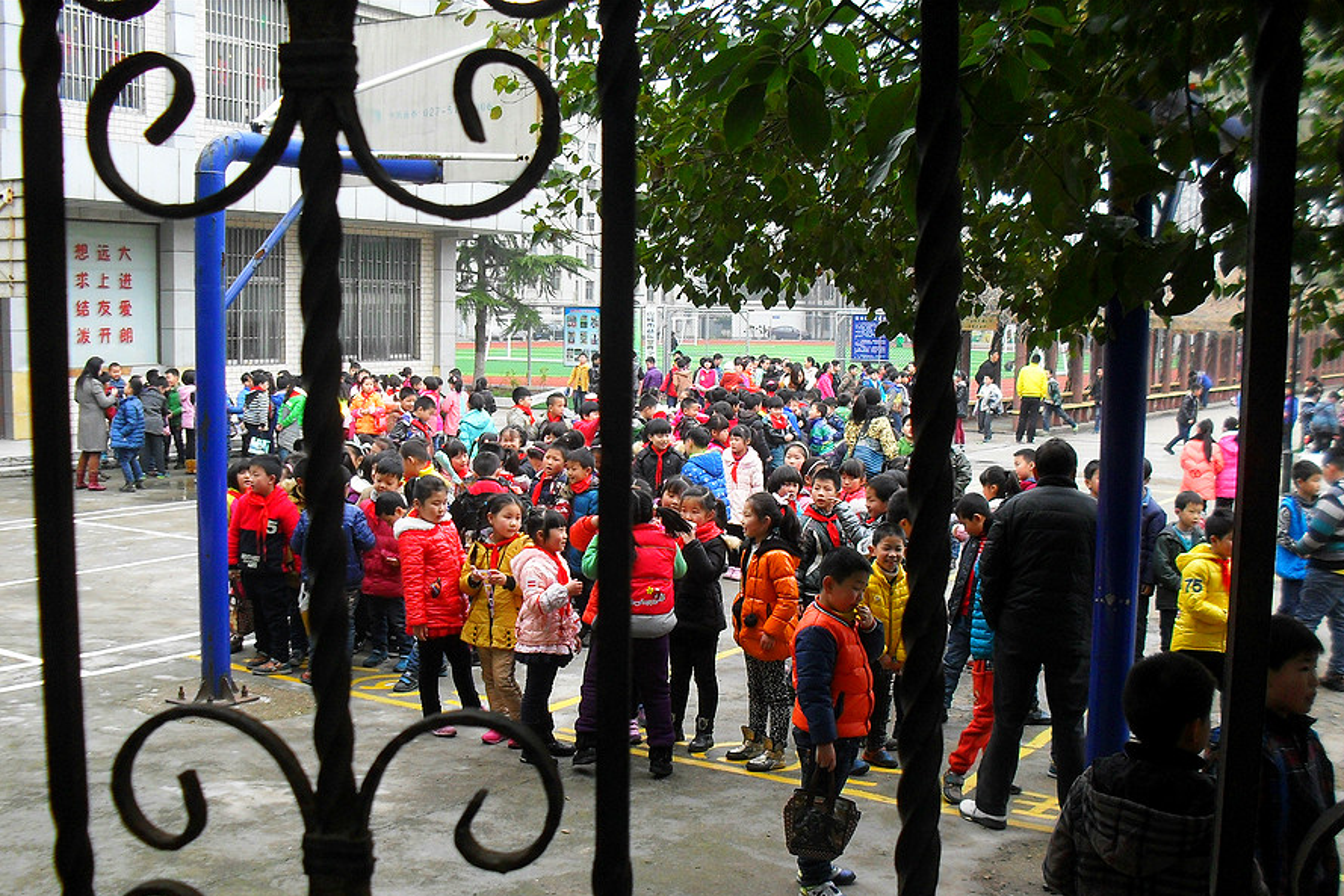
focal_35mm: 40
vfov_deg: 33.4
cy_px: 508
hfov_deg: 48.5
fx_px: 1493
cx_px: 668
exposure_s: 1/125
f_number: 2.8
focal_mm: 6.3
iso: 80
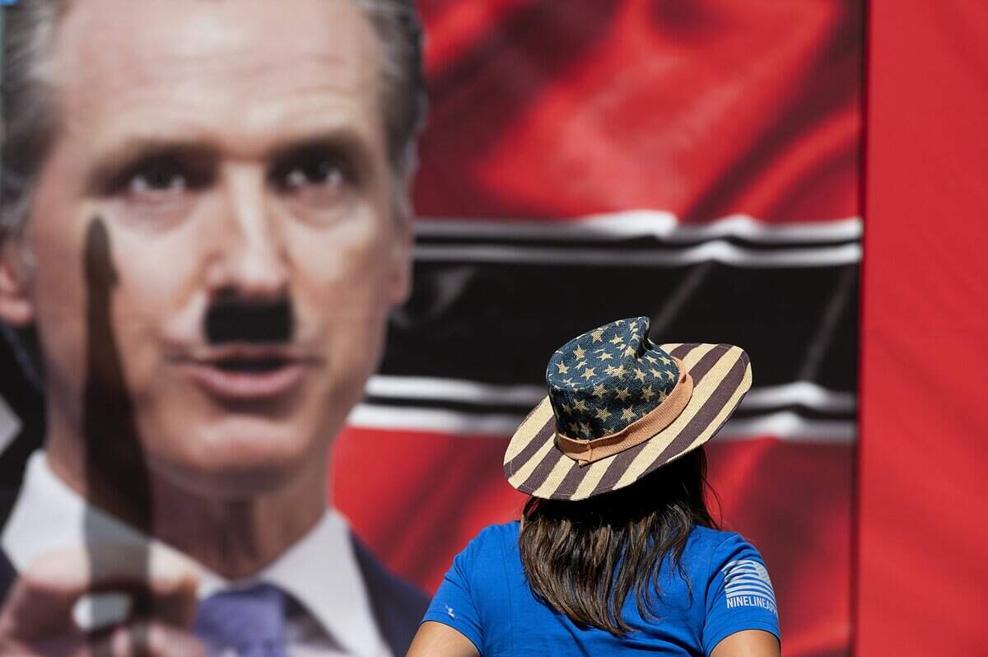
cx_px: 494
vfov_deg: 6.9
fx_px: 5484
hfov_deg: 10.3
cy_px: 328
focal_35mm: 200
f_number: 5
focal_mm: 200
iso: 400
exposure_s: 1/2500
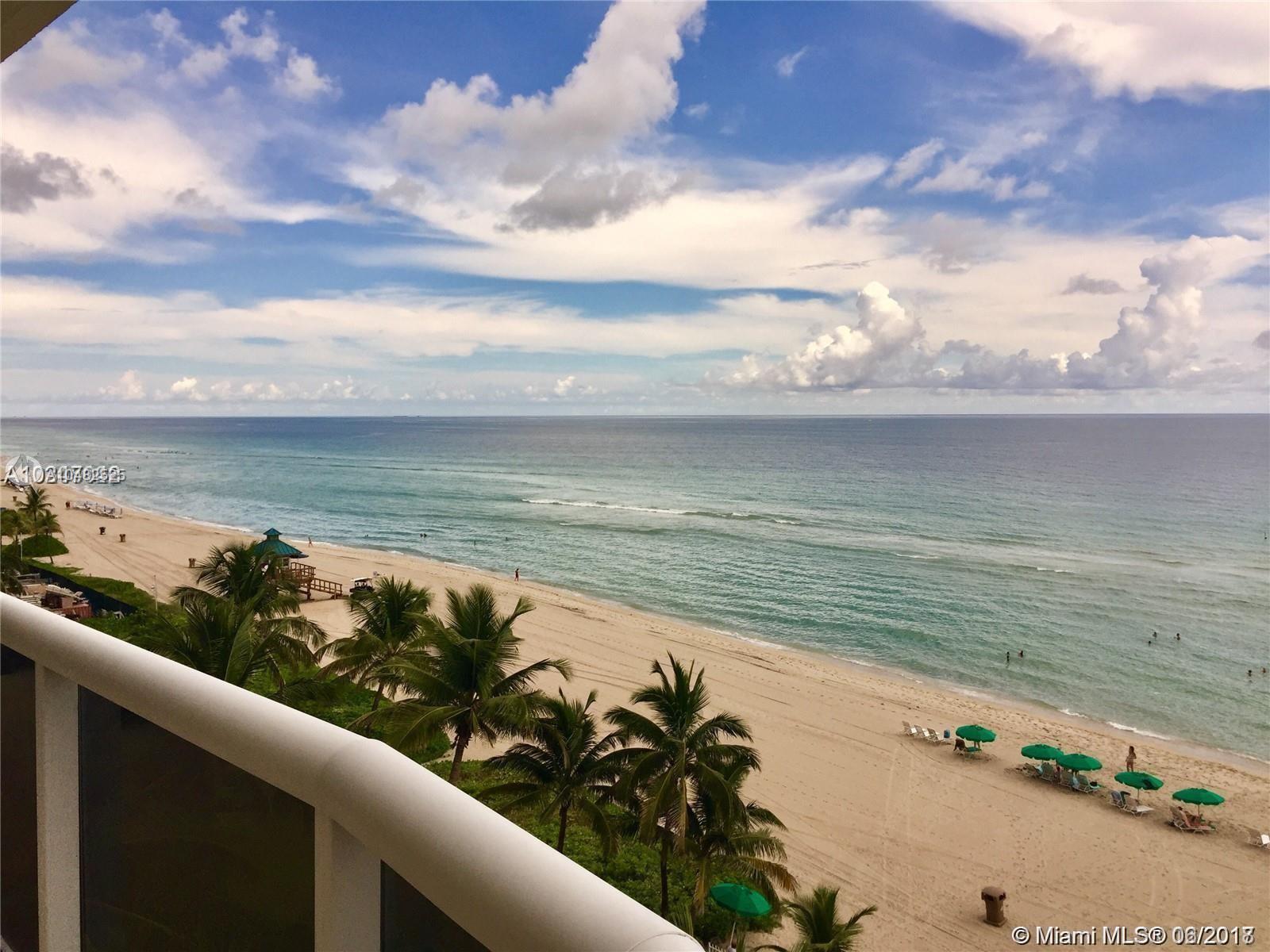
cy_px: 476
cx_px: 635
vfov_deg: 48.2
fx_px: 1064
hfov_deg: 61.7
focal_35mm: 29
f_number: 2.2
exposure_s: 1/2639
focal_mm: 4.15
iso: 32
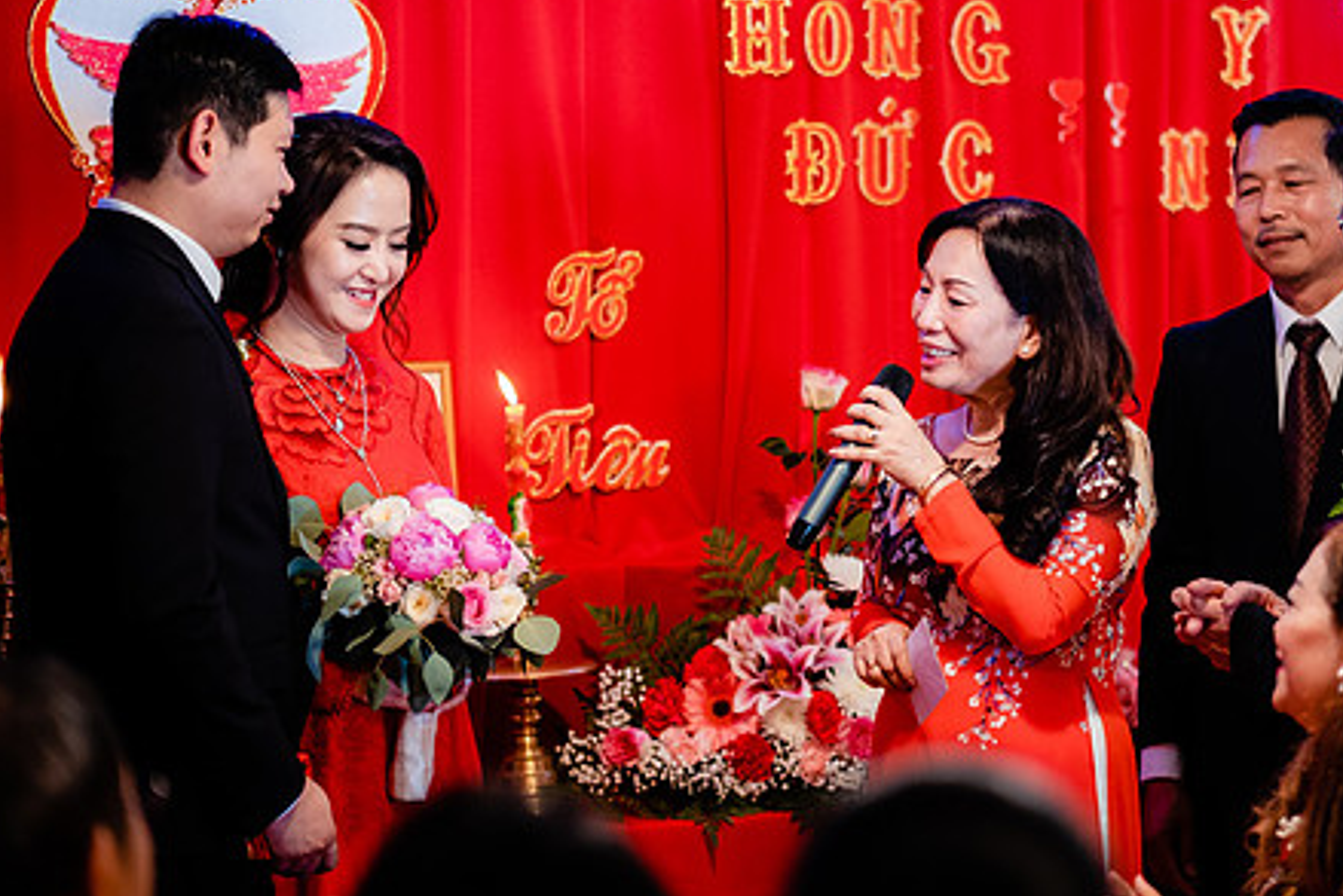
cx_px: 844
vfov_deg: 12.3
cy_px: 399
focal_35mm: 111
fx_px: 4142
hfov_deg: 18.4
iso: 800
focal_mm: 56
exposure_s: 1/160
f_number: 1.2
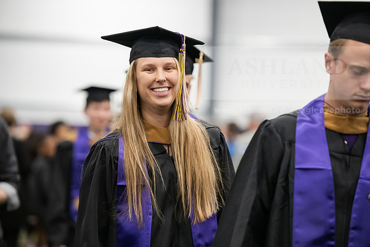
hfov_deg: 12.4
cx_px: 185
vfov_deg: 8.3
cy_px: 124
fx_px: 1696
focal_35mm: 165
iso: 3200
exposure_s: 1/200
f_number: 3.2
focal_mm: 165
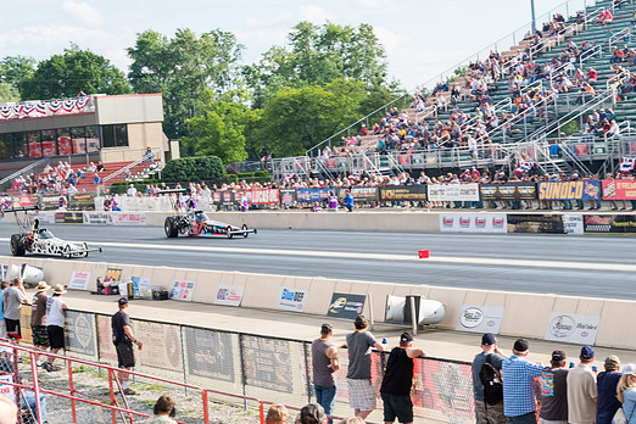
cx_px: 341
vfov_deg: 10.6
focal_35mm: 129
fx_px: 2279
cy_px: 198
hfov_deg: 15.9
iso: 400
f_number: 9
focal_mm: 77.3
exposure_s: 1/200
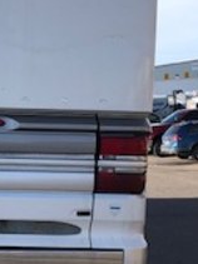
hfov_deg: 13.5
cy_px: 196
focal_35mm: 106
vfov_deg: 18.4
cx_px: -53
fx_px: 809
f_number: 1.8
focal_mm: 3.99
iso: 20
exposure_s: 1/1845
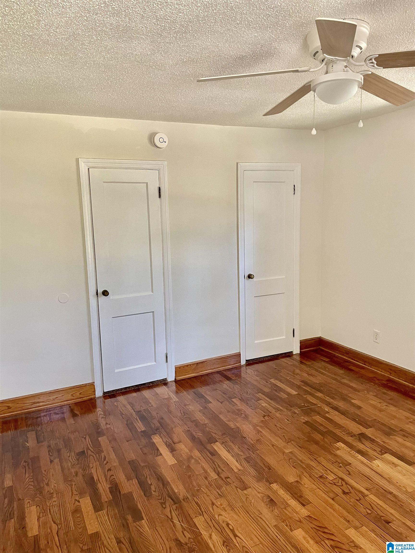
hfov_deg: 53.1
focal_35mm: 26
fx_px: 416
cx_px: 208
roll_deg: +1.7
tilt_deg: -9.5
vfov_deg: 67.3
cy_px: 276
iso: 160
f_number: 1.6
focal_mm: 4.2
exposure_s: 1/60
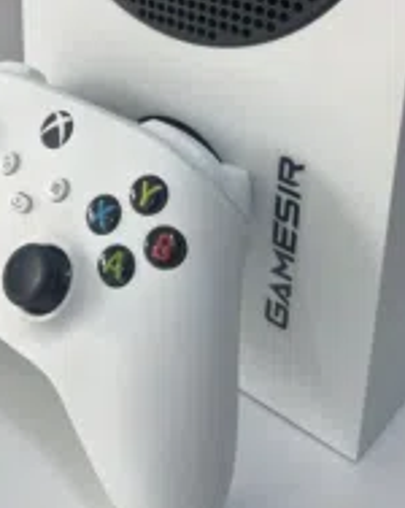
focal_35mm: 54
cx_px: 143
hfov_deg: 27.9
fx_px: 810
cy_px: 19
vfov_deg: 32.4
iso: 32
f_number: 1.6
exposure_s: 1/208
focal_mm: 4.2
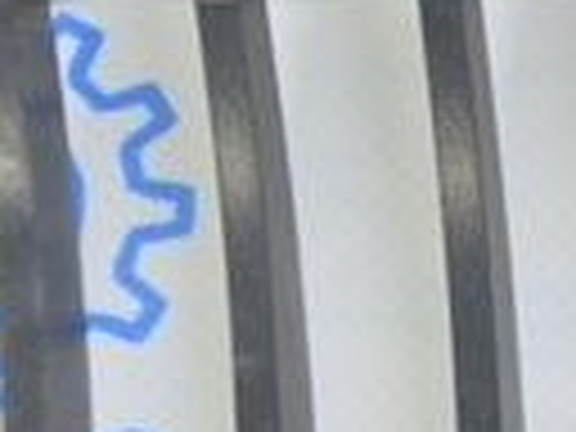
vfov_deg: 5.0
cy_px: 470
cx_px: 900
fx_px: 4975
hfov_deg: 6.5
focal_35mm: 299
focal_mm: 26
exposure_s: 1/20
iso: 400
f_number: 5.6
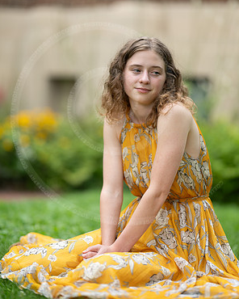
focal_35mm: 97
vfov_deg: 19.7
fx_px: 858
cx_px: 120
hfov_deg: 15.9
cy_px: 120
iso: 80
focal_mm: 85
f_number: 1.2
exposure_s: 1/800
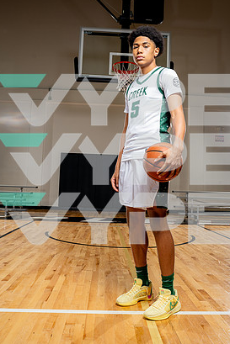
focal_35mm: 33
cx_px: 121
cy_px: 160
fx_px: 316
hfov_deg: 40.0
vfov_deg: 57.2
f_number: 7.1
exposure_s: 1/250
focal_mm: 30
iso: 250
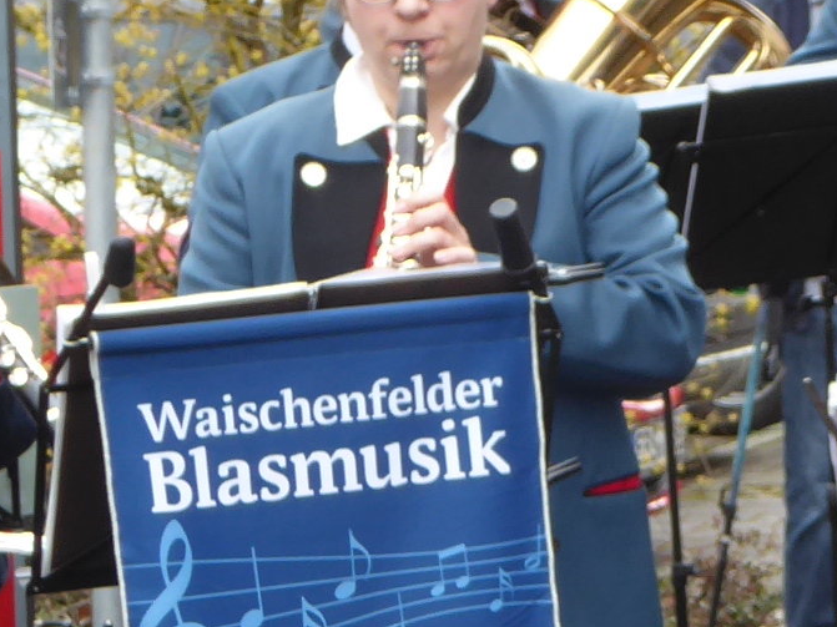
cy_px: 531
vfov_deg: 6.0
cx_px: 1024
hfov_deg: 7.9
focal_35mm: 248
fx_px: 5995
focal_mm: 10.9
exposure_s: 1/60
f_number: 4.3
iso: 125
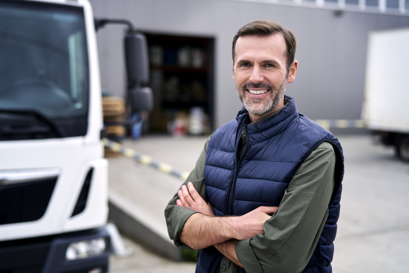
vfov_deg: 27.0
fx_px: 568
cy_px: 136
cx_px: 204
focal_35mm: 50
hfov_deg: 39.6
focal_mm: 50
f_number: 1.8
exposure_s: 1/640
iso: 100
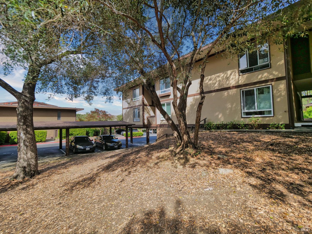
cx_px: 156
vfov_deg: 85.7
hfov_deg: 102.1
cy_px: 117
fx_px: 126
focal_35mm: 14
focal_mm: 7
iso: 200
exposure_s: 1/1600
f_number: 2.8
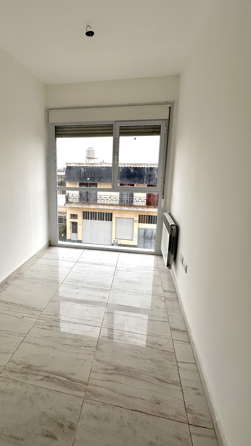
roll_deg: -0.2
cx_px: 92
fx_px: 213
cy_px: 207
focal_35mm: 18
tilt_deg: -10.6
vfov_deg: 92.5
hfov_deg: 60.1
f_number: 2.2
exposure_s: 1/355
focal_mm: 2.22
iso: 40
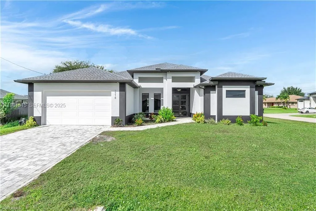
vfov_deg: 53.1
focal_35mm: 24
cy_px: 106
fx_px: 211
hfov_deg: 73.8
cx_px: 158
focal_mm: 16
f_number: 4.5
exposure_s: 1/1250
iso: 100
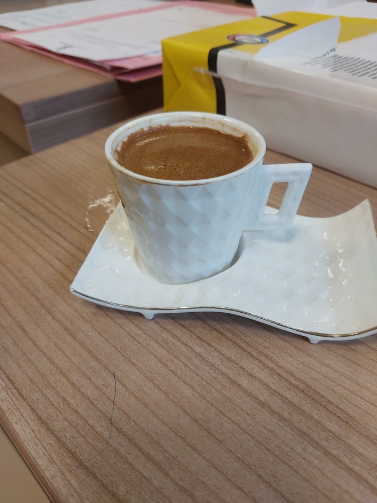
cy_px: 252
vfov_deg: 60.0
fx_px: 436
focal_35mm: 30
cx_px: 188
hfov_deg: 46.8
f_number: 1.8
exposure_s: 1/100
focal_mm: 4.6
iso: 160
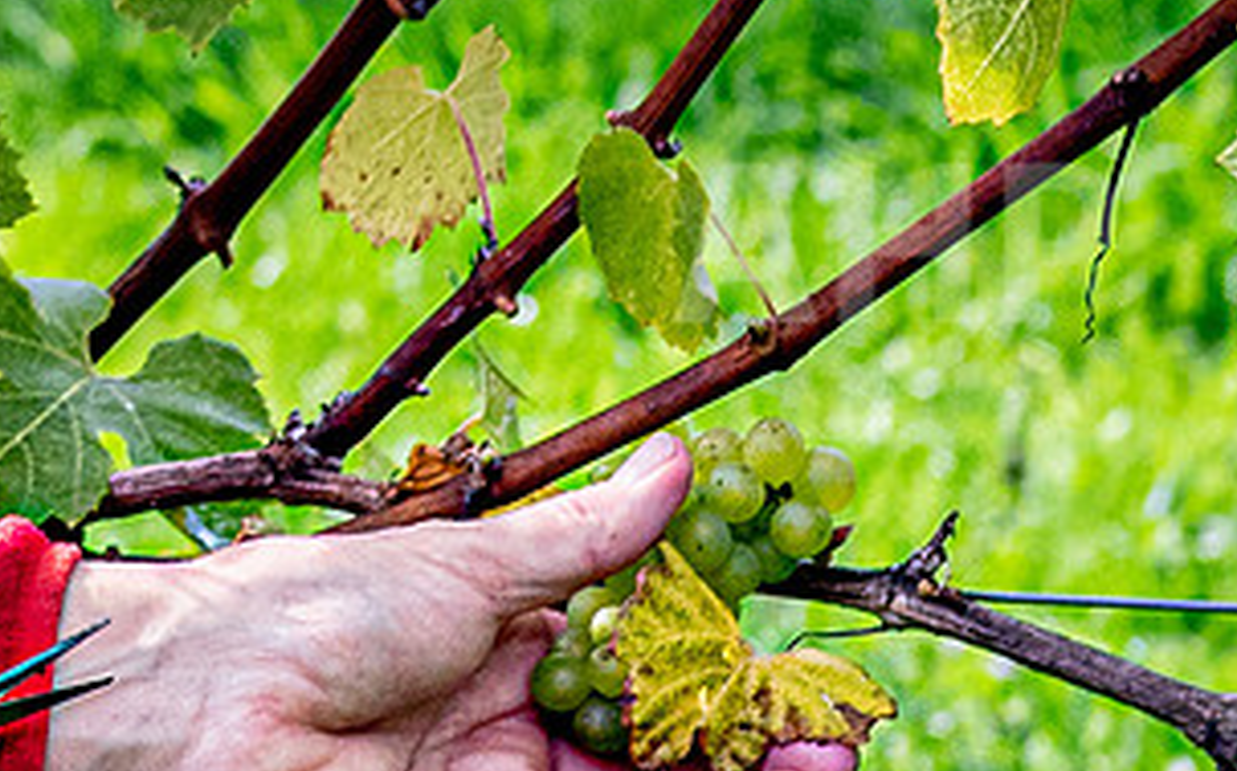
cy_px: -722
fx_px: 12366
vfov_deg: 3.5
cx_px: -1237
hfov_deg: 5.6
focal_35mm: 367
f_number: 4.5
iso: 125
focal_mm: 42
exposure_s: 1/640
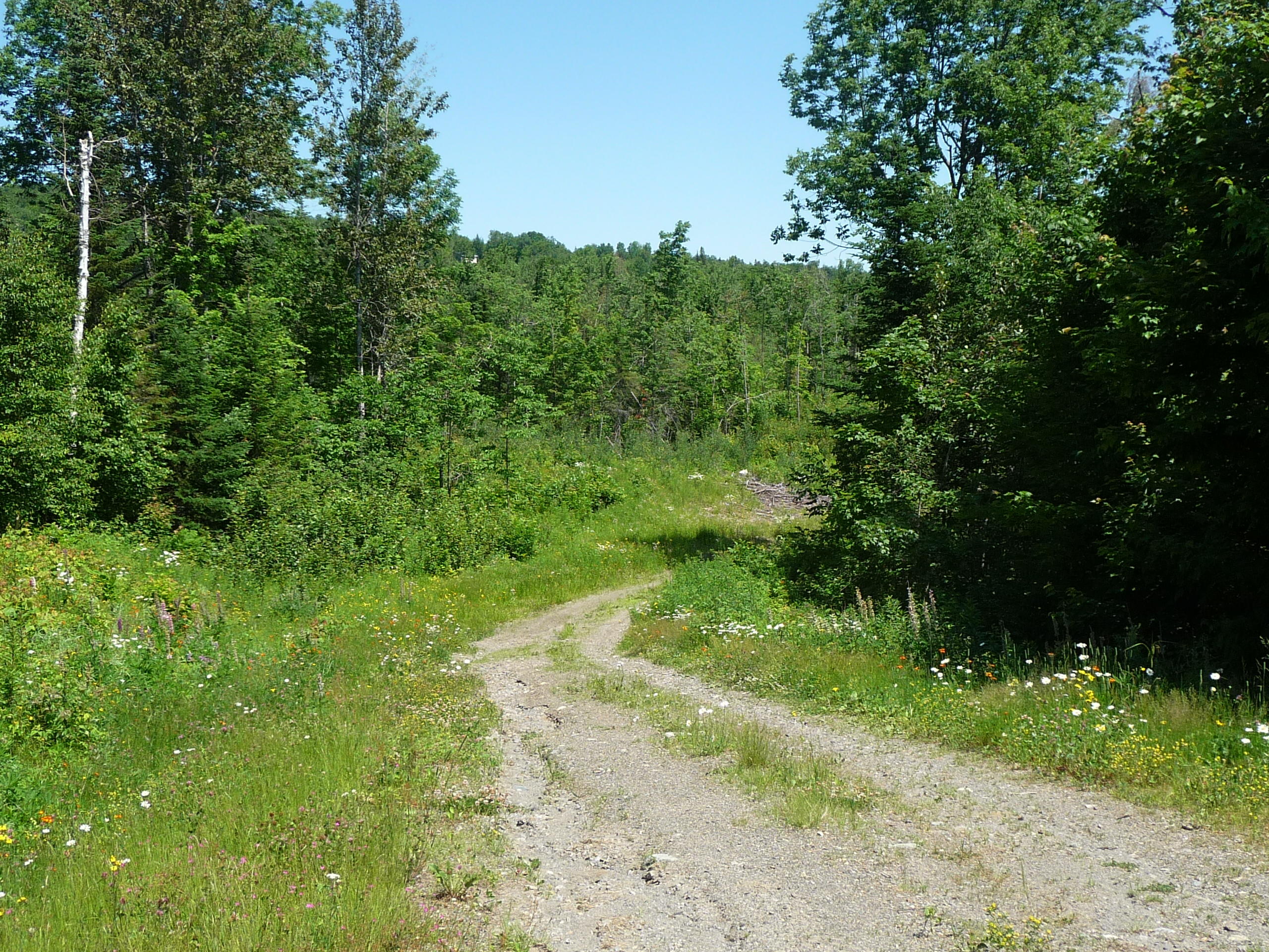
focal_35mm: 43
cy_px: 476
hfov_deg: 43.9
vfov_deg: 33.6
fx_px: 1576
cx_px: 634
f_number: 3.5
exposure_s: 1/640
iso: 100
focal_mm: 5.3
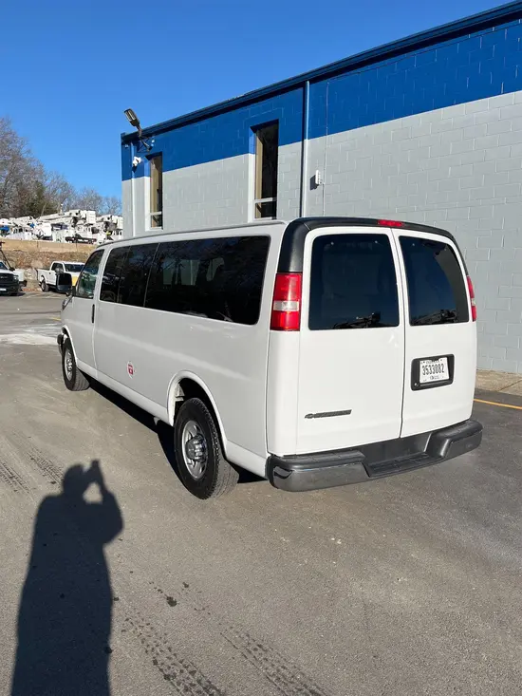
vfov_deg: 67.3
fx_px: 523
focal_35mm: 26
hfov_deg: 53.1
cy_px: 348
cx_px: 261
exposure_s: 1/5319
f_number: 1.6
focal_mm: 5.1
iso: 50
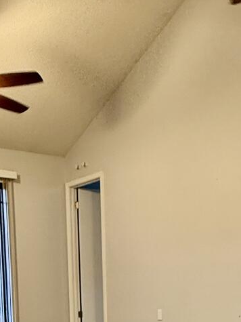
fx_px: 548
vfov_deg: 29.1
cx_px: 133
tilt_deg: -8.4
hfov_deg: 24.8
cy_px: 368
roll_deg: +0.0
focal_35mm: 59
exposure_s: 1/60
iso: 250
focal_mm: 2.22
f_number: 2.2
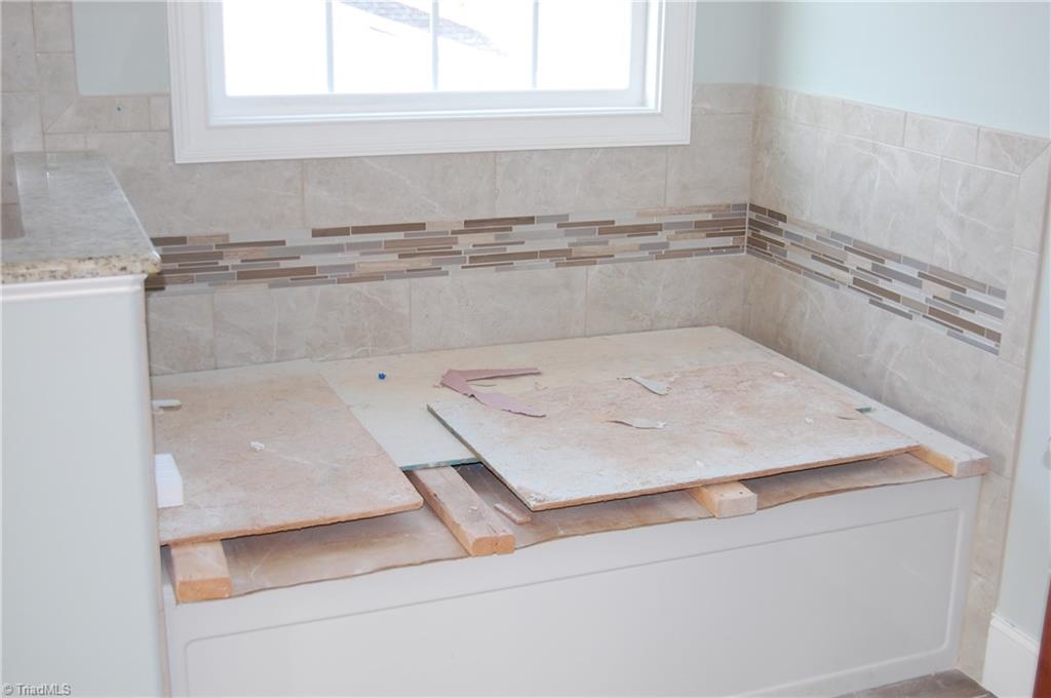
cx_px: 526
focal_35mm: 45
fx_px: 1312
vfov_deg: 29.8
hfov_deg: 43.7
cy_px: 349
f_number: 4.2
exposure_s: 1/60
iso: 400
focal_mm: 30
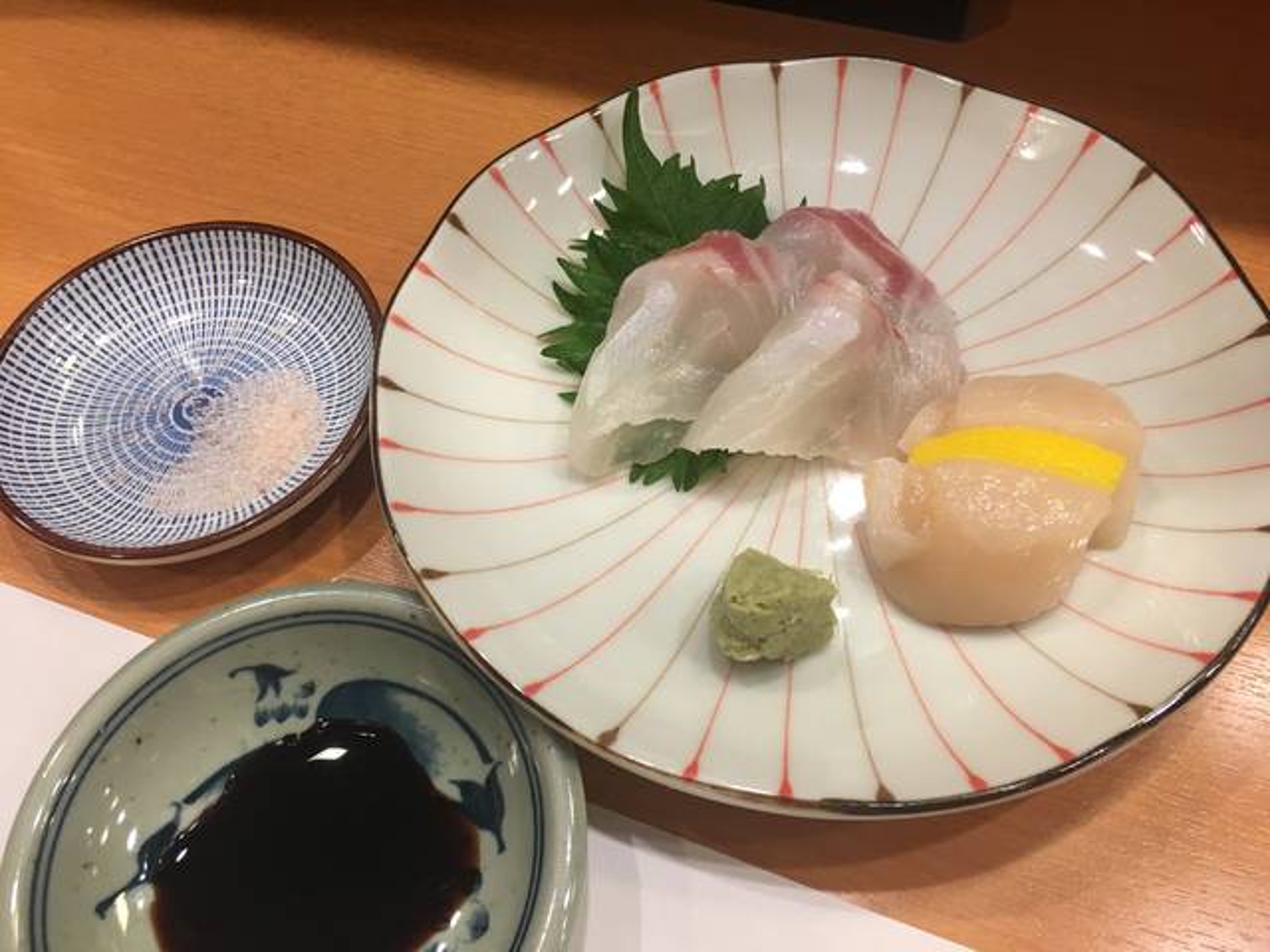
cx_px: 635
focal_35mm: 29
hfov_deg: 61.7
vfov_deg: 48.2
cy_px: 476
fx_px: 1064
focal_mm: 4.15
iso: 32
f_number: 2.2
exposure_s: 1/15
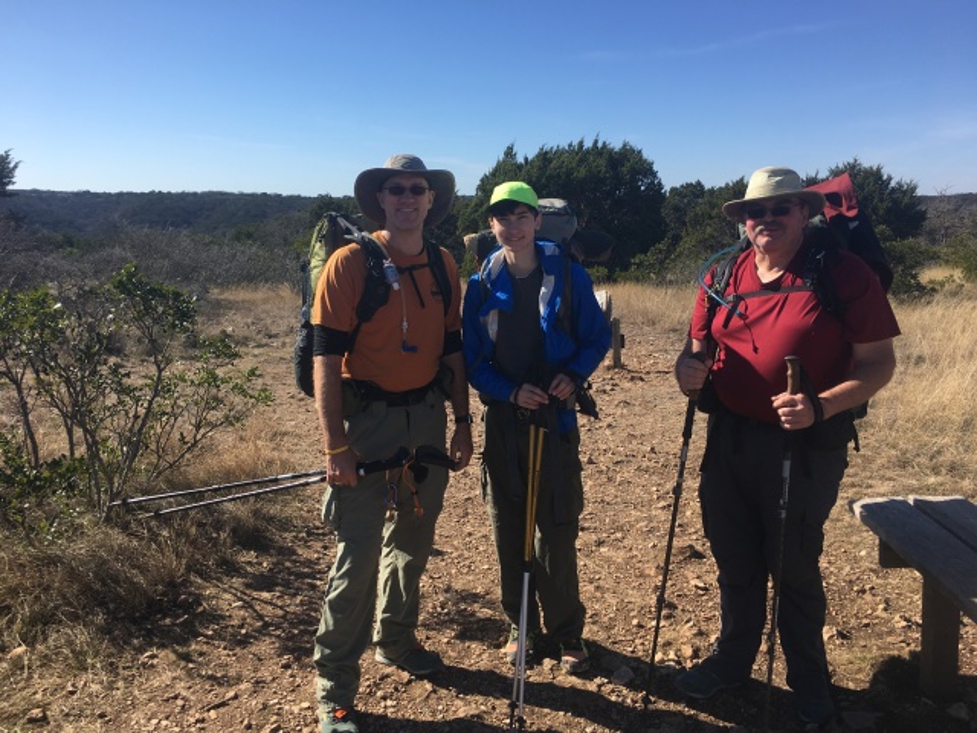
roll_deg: +0.1
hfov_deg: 61.7
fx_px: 818
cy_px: 366
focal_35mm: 29
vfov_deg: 48.2
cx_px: 488
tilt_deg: -11.6
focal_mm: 4.15
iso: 25
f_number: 2.2
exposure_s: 1/1350
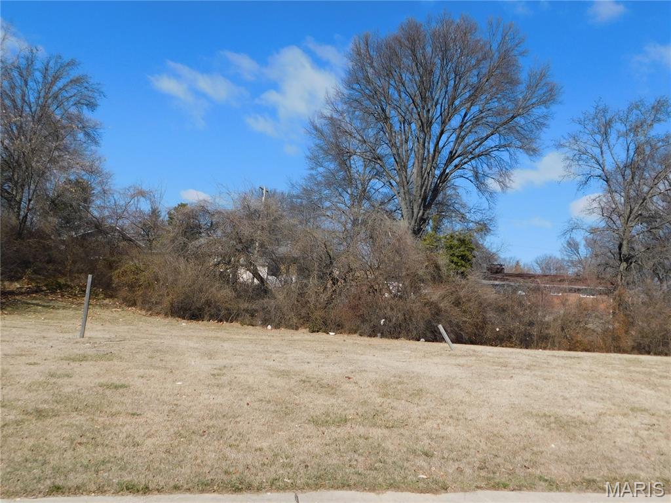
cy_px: 252
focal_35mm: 30
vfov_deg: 46.8
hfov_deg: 60.0
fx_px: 582
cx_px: 336
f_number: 6.4
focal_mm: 5.3
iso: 125
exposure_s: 1/400
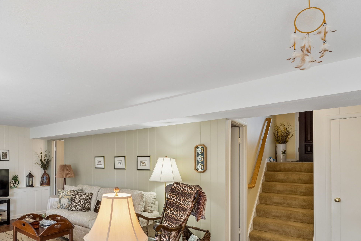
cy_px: 159
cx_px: 121
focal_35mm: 23
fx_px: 230
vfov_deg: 54.2
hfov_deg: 74.0
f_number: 13
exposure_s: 1/15
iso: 400
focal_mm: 14.6
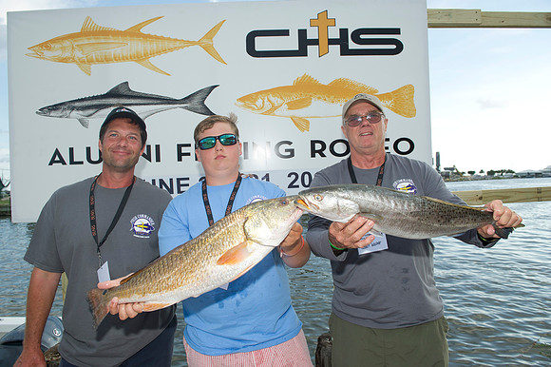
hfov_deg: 73.8
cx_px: 276
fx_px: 367
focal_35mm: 24
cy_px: 184
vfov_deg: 53.1
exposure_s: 1/250
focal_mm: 24
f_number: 6.3
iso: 200
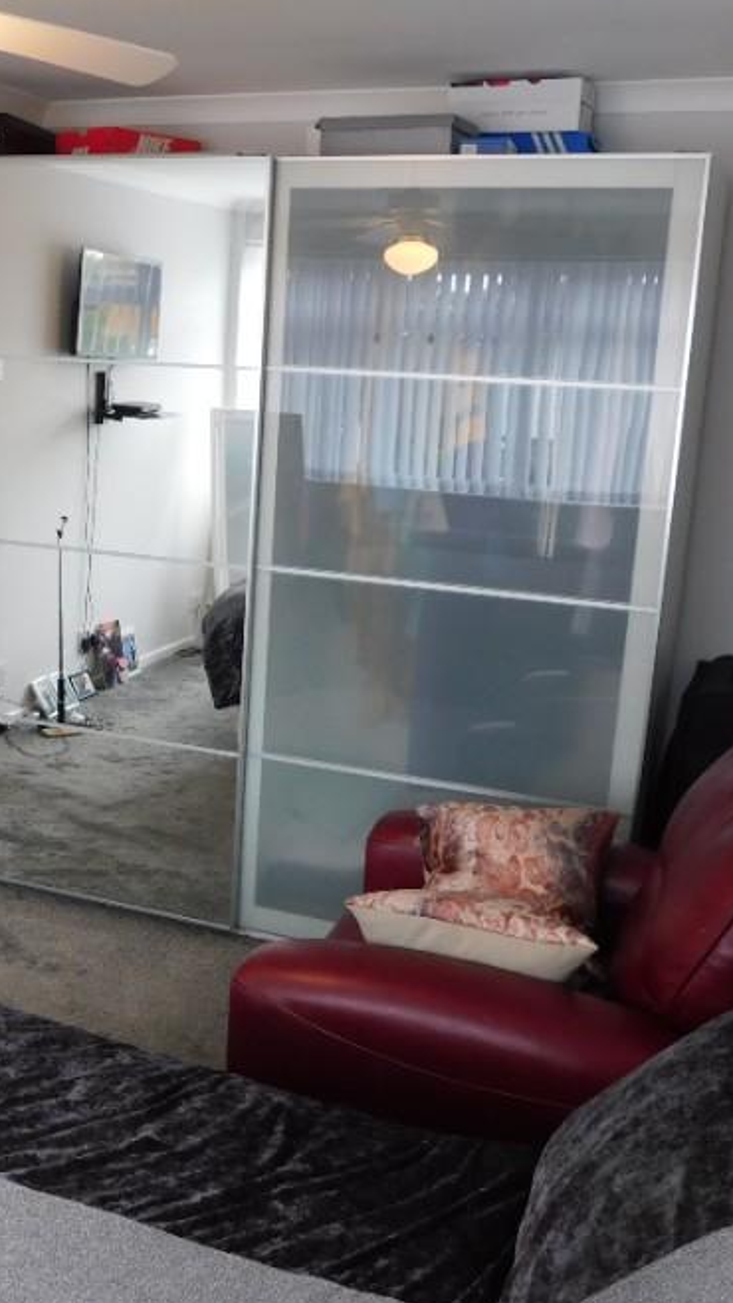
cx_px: 214
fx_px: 1348
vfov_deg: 51.6
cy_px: 665
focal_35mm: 39
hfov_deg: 30.1
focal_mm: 4
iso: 140
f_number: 3
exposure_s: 1/30
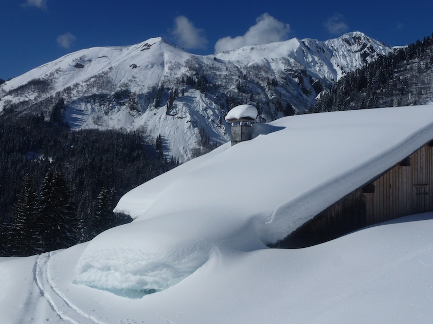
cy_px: 162
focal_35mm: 37
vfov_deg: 38.7
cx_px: 216
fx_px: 463
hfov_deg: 50.1
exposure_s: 1/2000
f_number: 5.6
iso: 100
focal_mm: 6.4
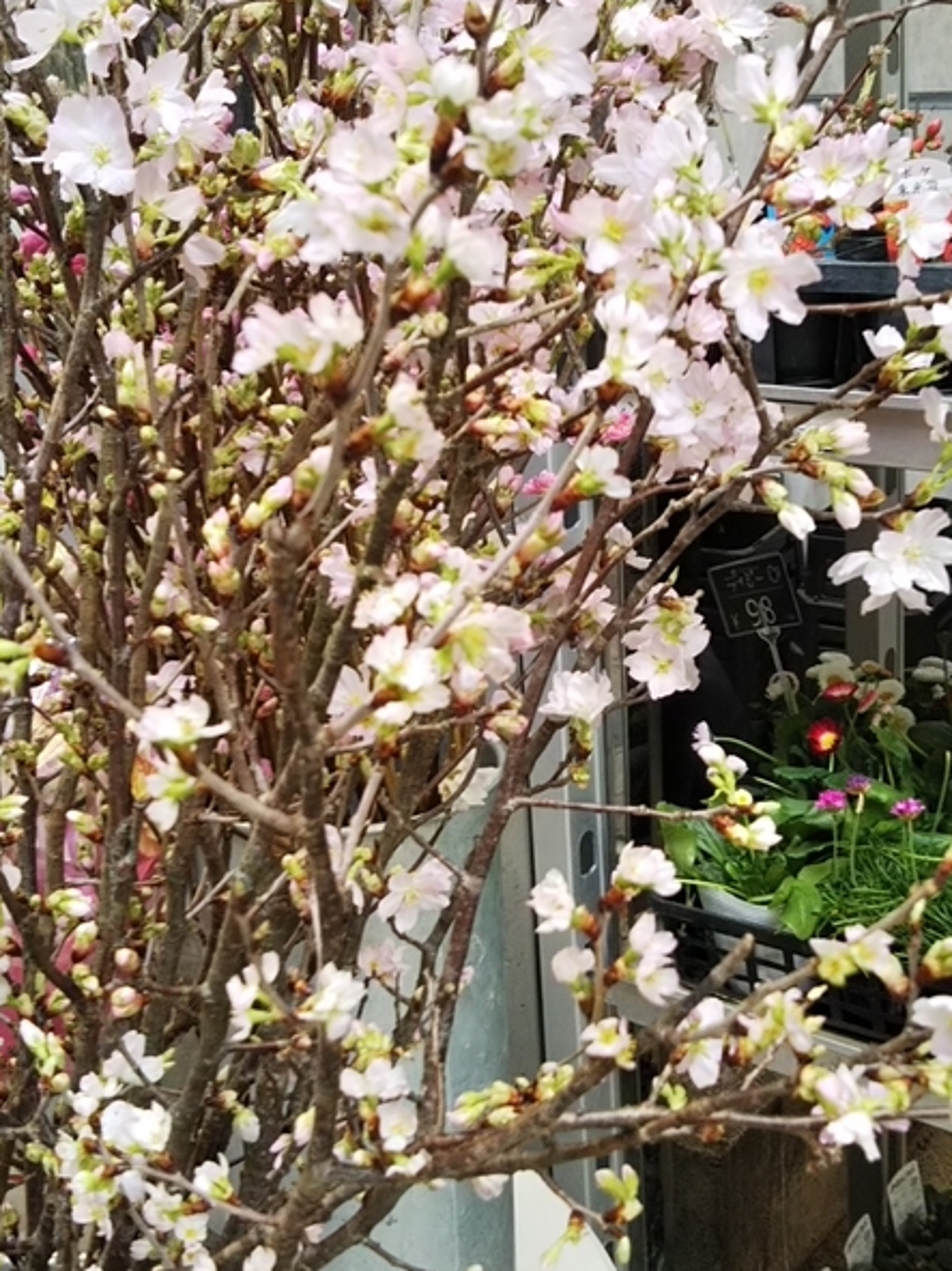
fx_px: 1907
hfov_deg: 28.0
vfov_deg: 36.8
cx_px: 481
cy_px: 637
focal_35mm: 52
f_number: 2.2
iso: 50
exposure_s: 1/60
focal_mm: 4
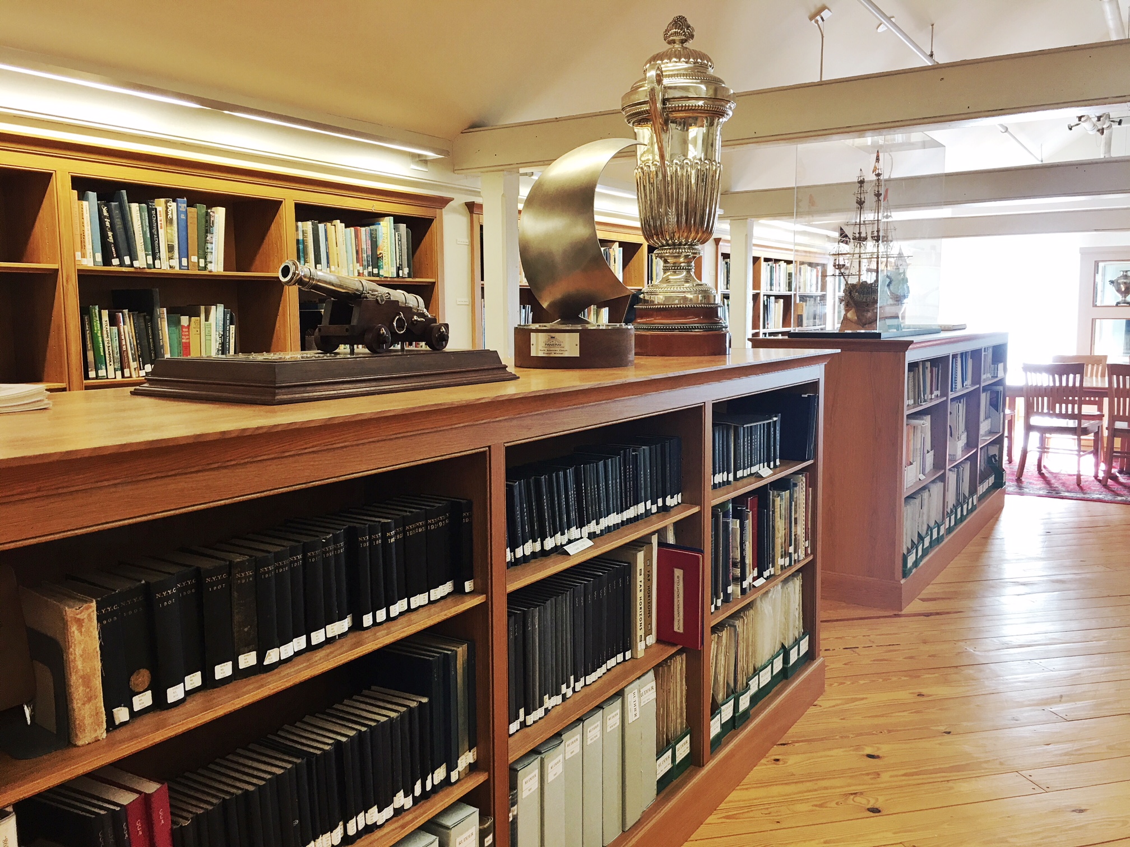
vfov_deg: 48.2
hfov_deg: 61.7
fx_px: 947
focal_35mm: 29
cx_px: 565
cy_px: 424
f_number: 2.2
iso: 32
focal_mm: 4.15
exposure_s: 1/15
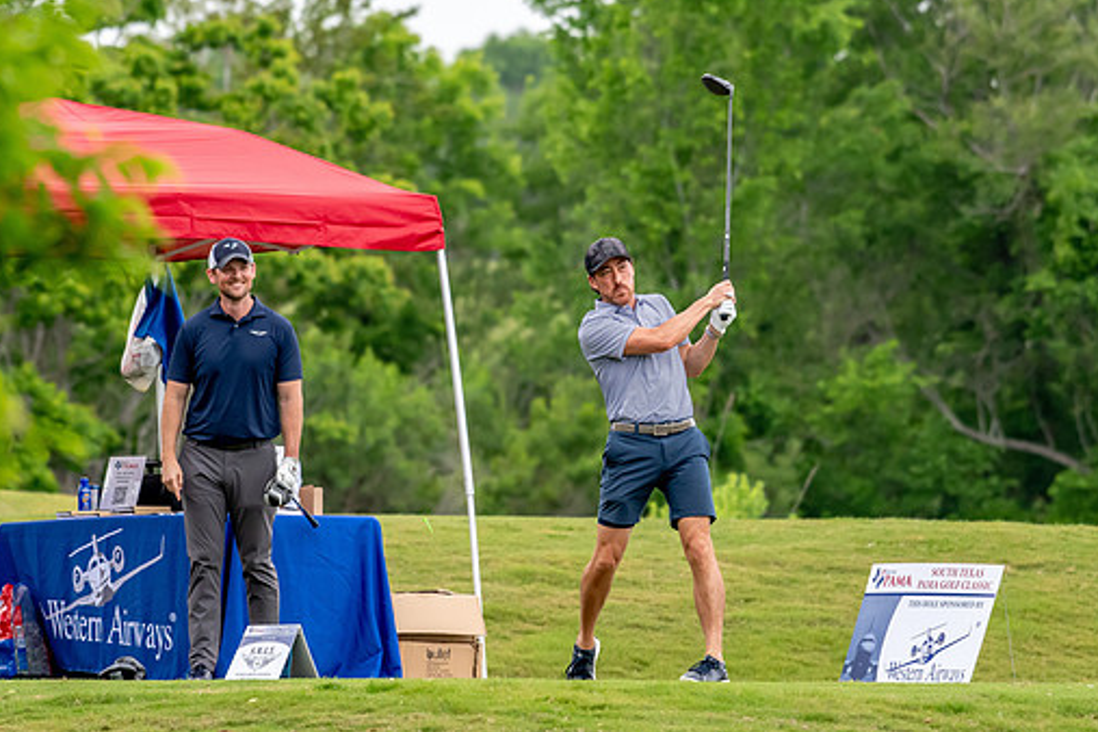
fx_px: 15188
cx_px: 596
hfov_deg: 4.1
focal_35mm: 498
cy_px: 369
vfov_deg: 2.8
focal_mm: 290
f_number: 5.6
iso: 1400
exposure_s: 1/2000
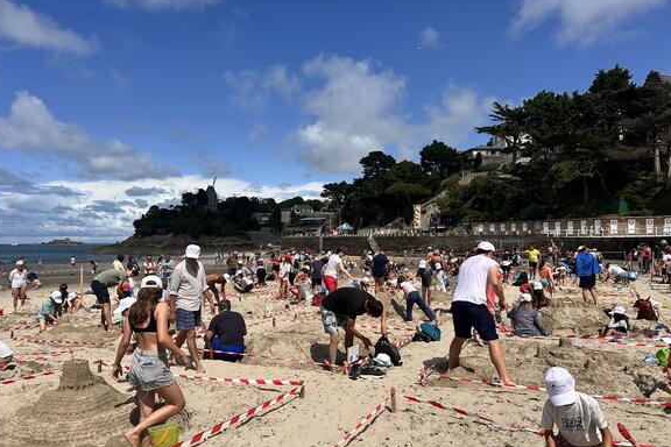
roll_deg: -0.2
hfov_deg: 69.4
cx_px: 333
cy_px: 237
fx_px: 485
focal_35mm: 26
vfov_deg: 49.5
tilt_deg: +0.7
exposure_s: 1/9709
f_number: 1.78
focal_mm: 6.86
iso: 80
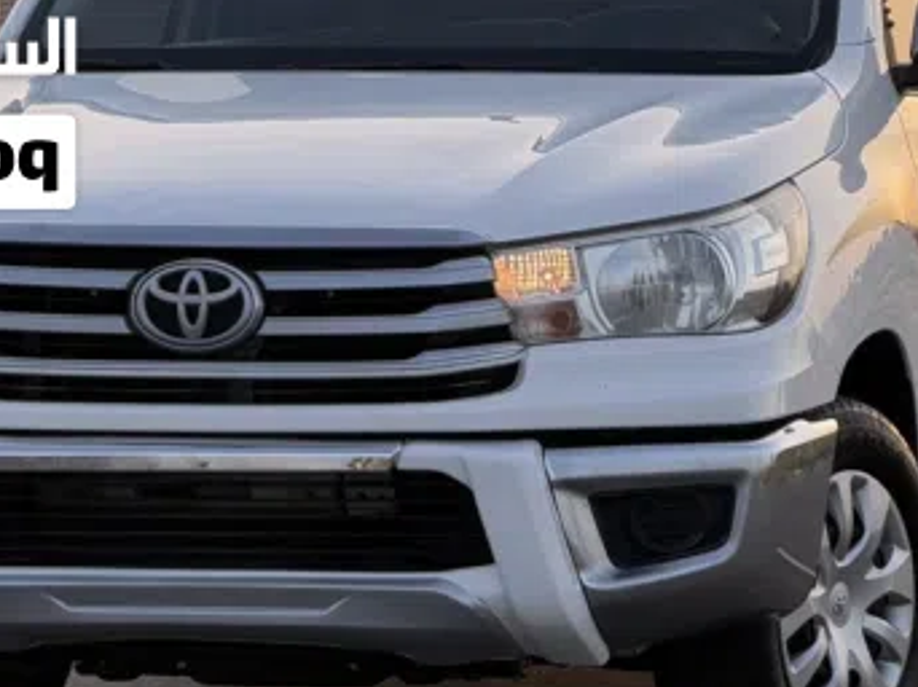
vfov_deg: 7.7
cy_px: 596
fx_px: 5062
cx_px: 480
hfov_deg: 10.4
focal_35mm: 191
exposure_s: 1/291
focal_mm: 16.89
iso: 50
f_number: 2.8
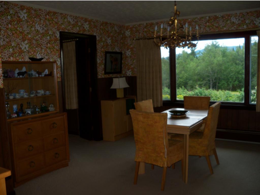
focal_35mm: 35
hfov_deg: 52.6
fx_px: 263
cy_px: 98
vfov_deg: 40.7
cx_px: 130
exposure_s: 1/125
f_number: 3.5
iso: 100
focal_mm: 6.2
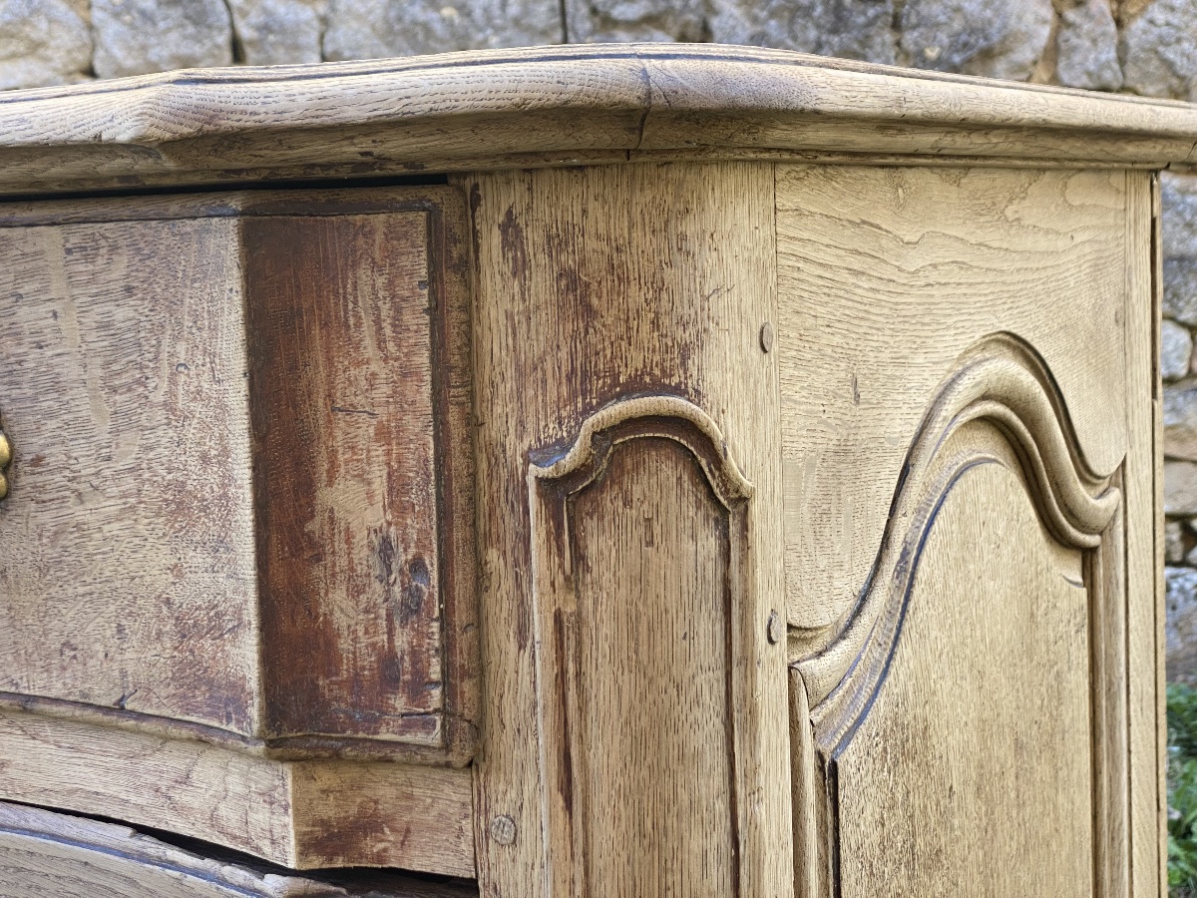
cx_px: 598
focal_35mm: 52
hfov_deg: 36.8
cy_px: 449
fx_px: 1798
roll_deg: -0.8
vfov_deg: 28.0
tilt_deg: -7.9
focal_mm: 6
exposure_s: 1/122
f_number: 2
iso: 50
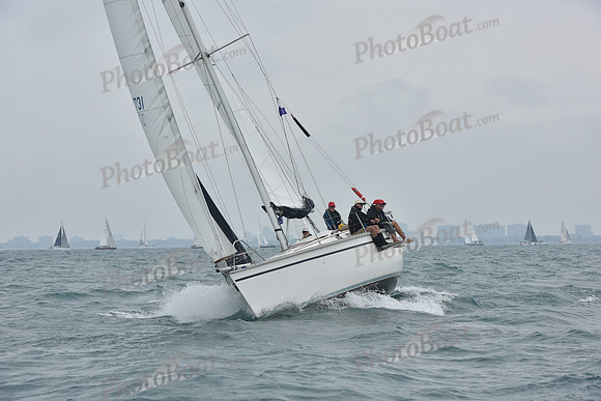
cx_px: 300
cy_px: 200
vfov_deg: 11.8
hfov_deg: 17.6
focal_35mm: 116
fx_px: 1937
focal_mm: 116
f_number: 10
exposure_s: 1/800
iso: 250
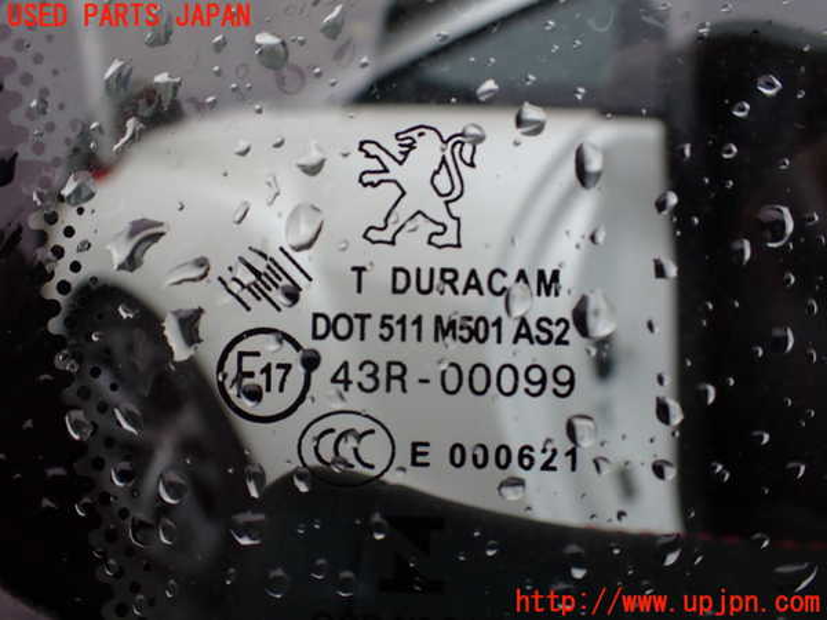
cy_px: 310
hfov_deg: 60.0
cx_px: 414
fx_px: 717
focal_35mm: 30
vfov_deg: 46.8
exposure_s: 1/160
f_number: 3.2
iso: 100
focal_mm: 5.4
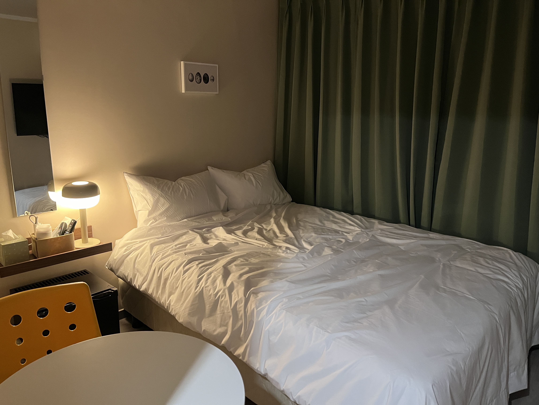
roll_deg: +0.1
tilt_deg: -13.0
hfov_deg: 67.3
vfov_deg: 53.1
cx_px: 270
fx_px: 405
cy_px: 202
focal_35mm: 26
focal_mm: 5.1
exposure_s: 1/40
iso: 640
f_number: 1.6
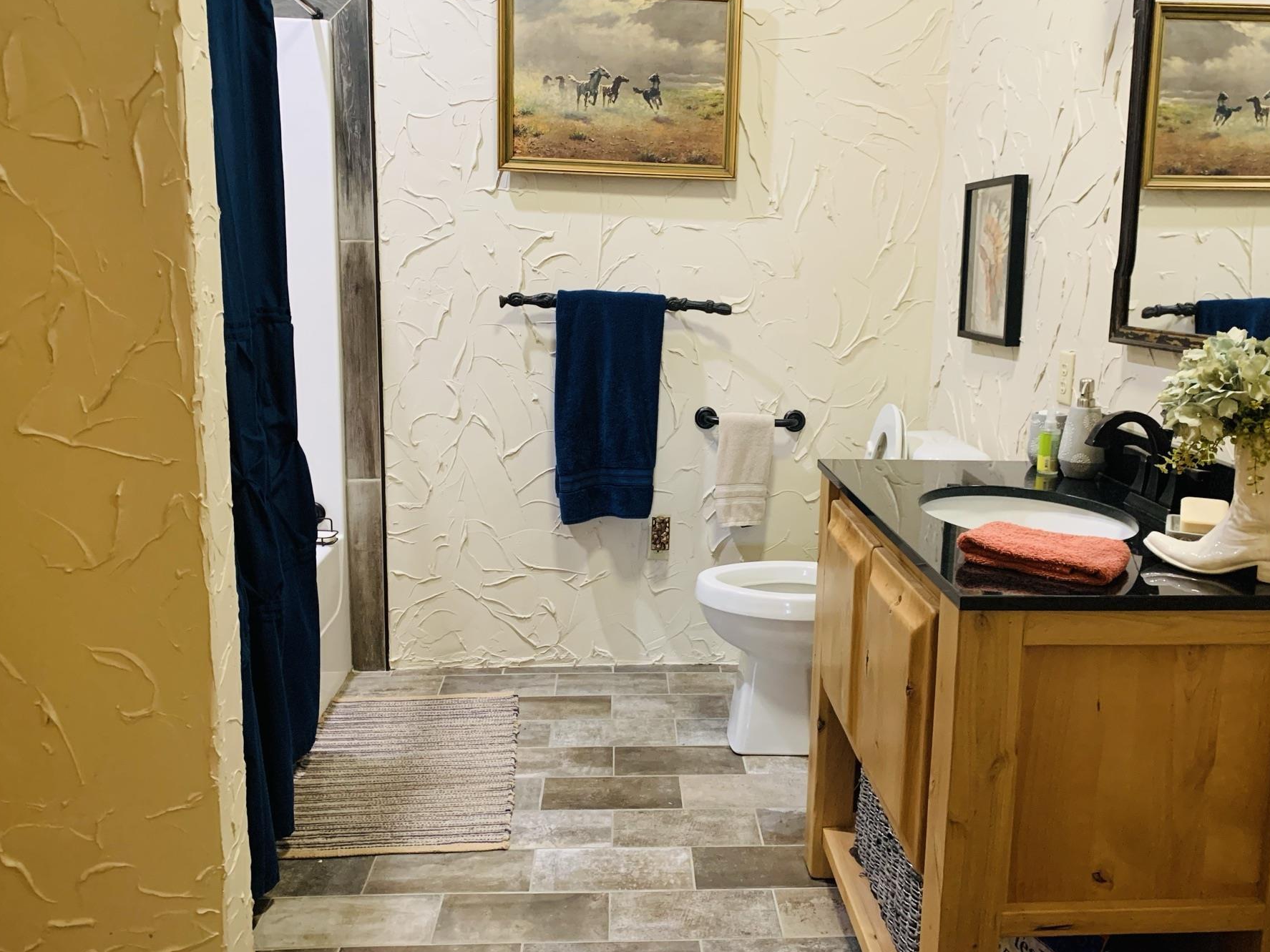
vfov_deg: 46.8
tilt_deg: -10.8
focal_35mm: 30
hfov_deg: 59.8
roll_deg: -1.6
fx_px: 1101
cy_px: 462
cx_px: 705
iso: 320
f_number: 1.8
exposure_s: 1/40
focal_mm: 4.25
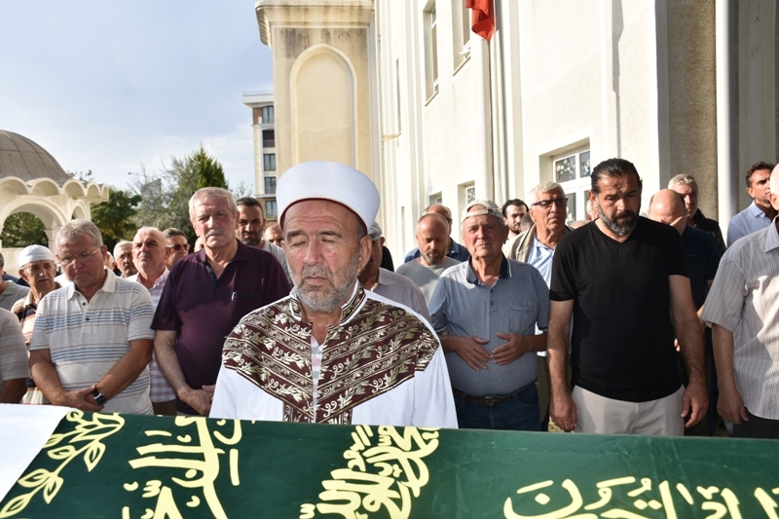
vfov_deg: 43.6
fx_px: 649
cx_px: 390
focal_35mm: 30
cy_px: 260
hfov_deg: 61.9
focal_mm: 20
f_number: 8
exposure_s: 1/250
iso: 100
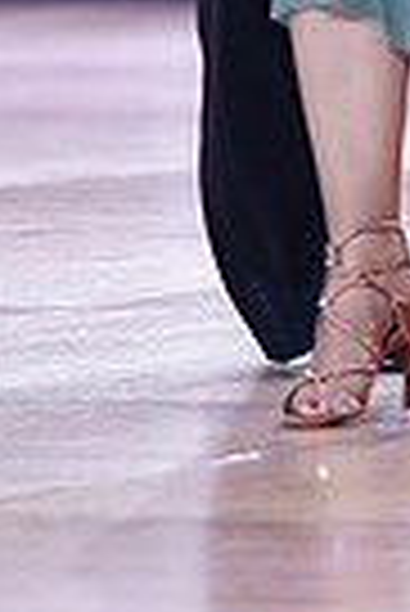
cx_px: 565
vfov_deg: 3.0
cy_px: -392
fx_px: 11467
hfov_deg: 2.0
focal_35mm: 673
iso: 2000
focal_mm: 158
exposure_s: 1/400
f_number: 2.8
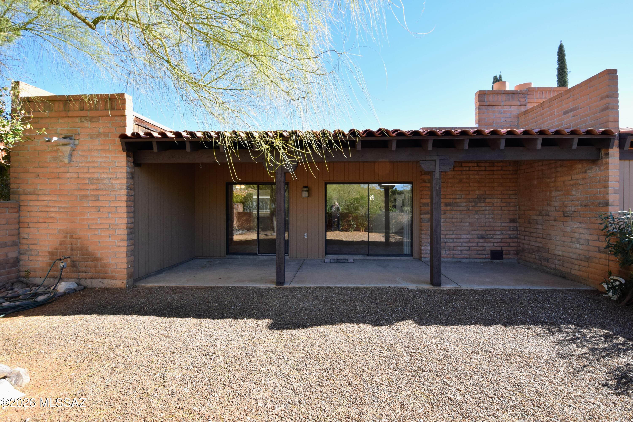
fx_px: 264
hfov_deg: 100.4
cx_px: 316
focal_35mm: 15
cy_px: 211
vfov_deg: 77.3
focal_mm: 10
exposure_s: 1/250
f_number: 8
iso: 400
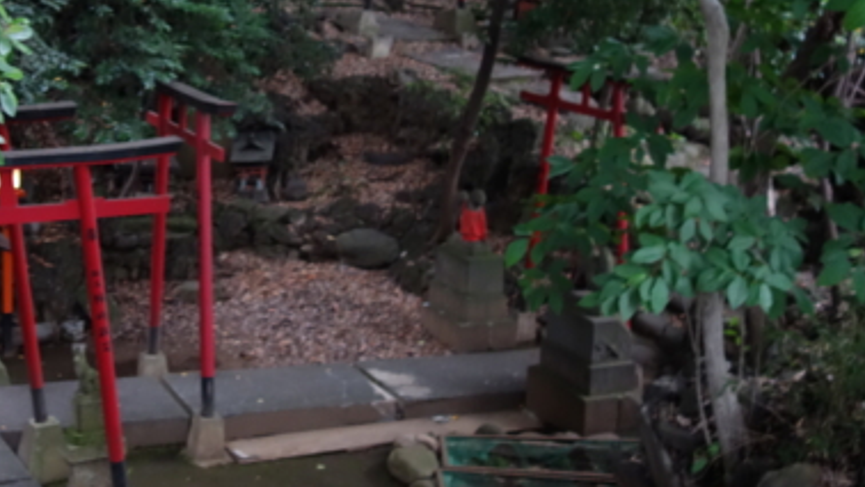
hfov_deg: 33.4
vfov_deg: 19.3
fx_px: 1423
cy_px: 104
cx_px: 256
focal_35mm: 62
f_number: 1.8
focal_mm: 10.4
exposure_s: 1/60
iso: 800
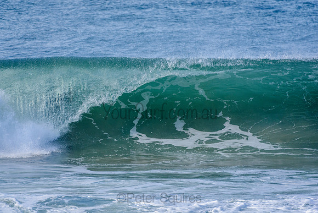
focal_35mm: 750
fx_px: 6626
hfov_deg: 2.7
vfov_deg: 1.8
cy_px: 106
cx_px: 159
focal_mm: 500
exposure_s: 1/2000
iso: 500
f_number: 5.6
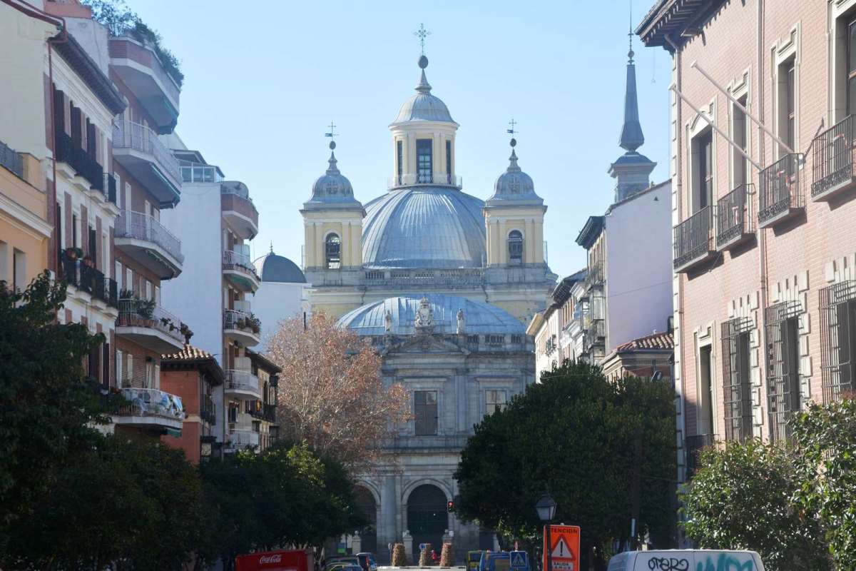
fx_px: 2318
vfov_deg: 14.0
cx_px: 428
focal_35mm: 98
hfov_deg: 20.9
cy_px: 286
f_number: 9
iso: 100
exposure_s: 1/125
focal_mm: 65
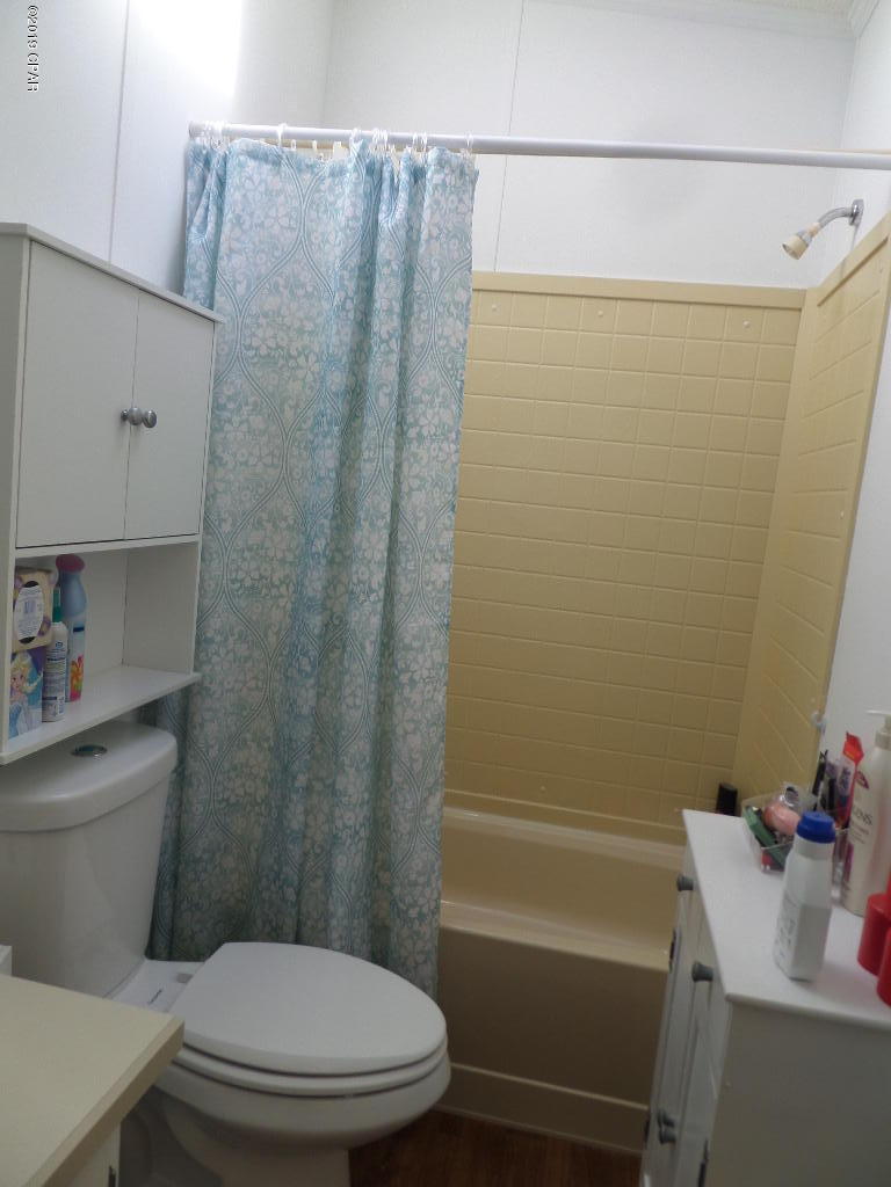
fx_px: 824
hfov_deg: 56.8
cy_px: 594
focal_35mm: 24
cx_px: 446
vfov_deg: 71.6
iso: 100
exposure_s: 1/60
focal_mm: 4
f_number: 3.2
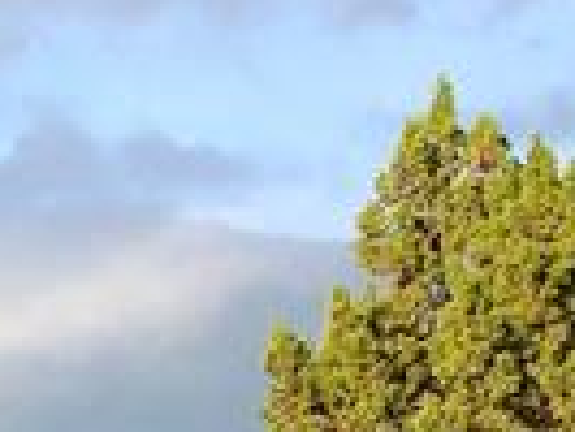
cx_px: -636
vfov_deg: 8.3
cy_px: 922
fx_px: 2793
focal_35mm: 168
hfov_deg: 10.6
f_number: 5.6
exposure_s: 1/74.6
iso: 50
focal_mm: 8.9
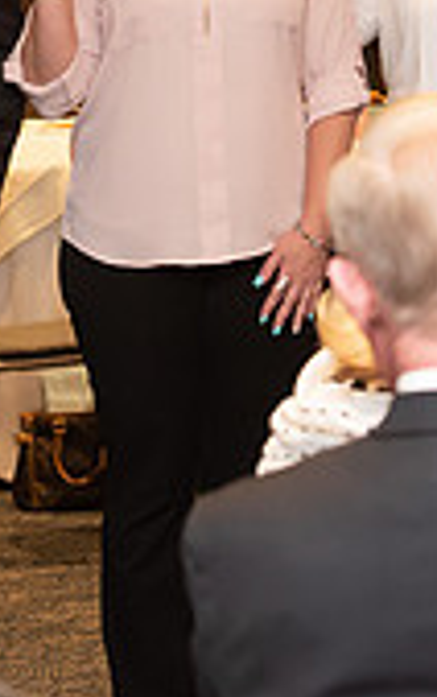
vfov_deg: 8.5
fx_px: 4657
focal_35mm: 245
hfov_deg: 5.4
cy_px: -43
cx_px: 74
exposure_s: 1/200
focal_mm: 70
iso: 2500
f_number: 5
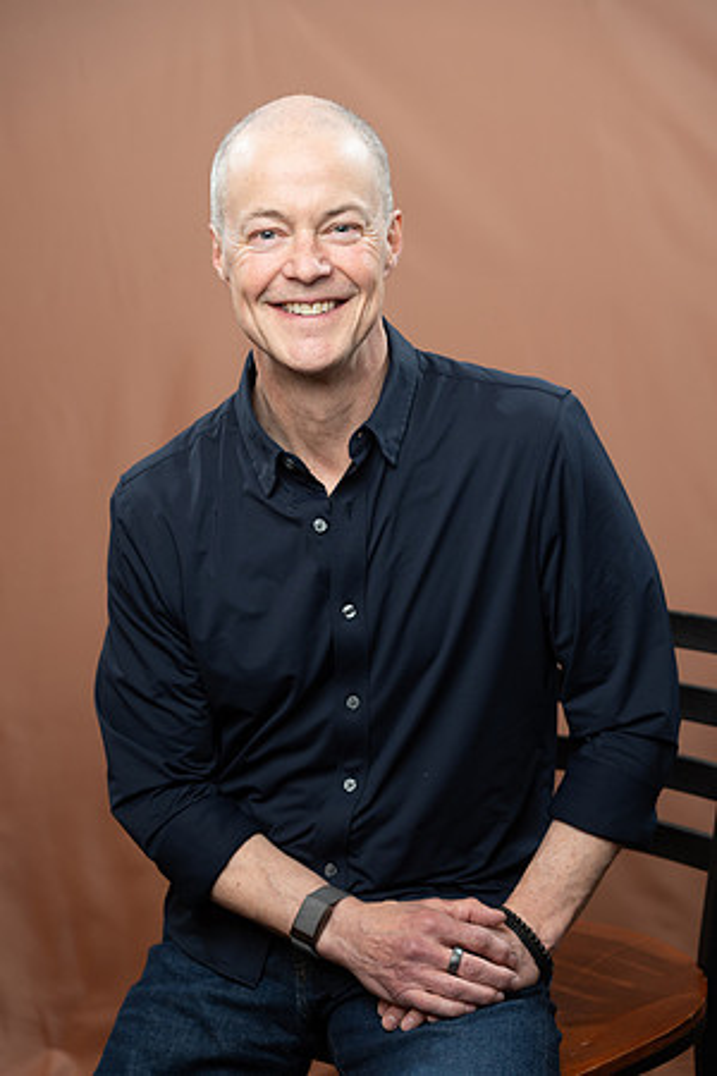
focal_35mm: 74
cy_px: 538
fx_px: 2211
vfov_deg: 27.3
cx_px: 358
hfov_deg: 18.4
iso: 320
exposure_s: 1/160
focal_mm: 74
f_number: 4
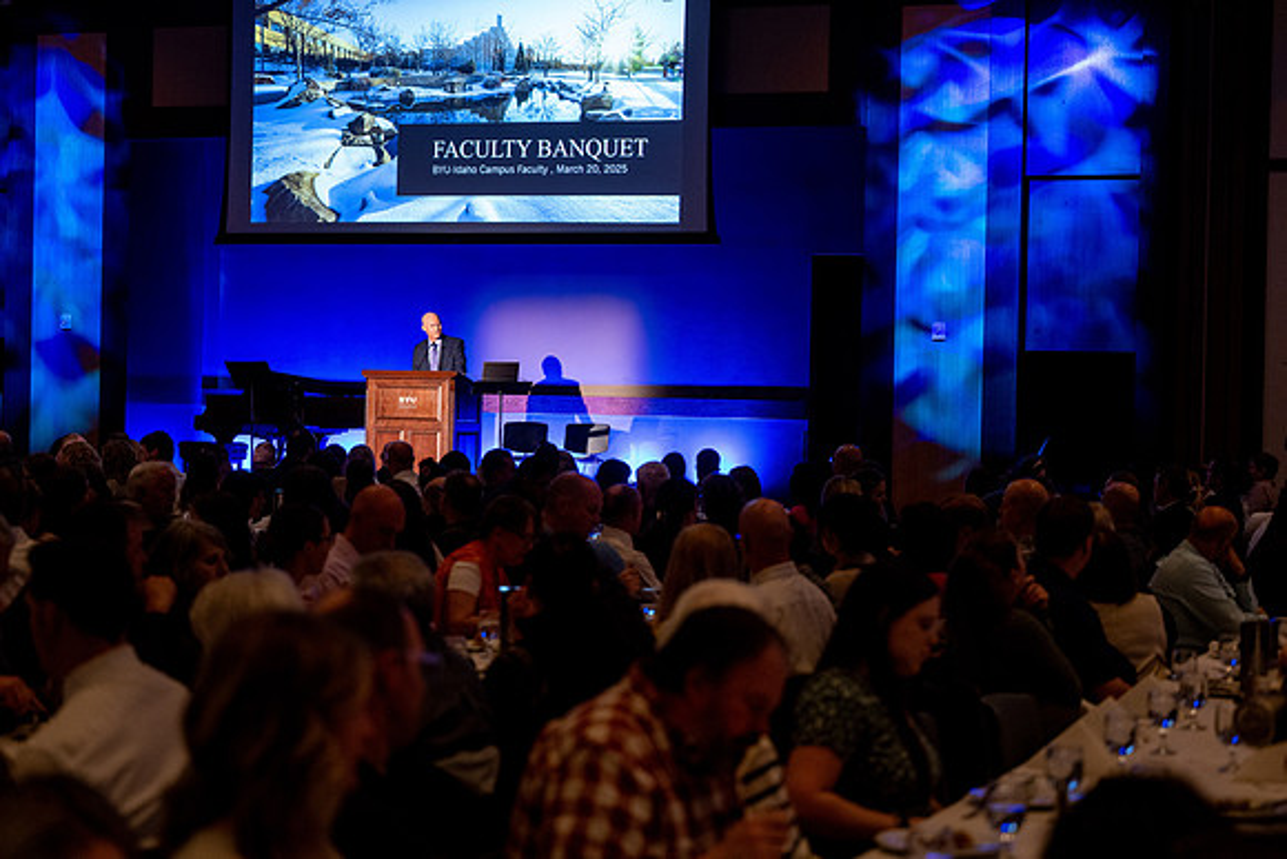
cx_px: 644
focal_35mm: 70
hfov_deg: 28.8
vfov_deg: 19.5
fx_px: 2503
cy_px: 430
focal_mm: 70
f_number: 2.8
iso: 2500
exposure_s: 1/200
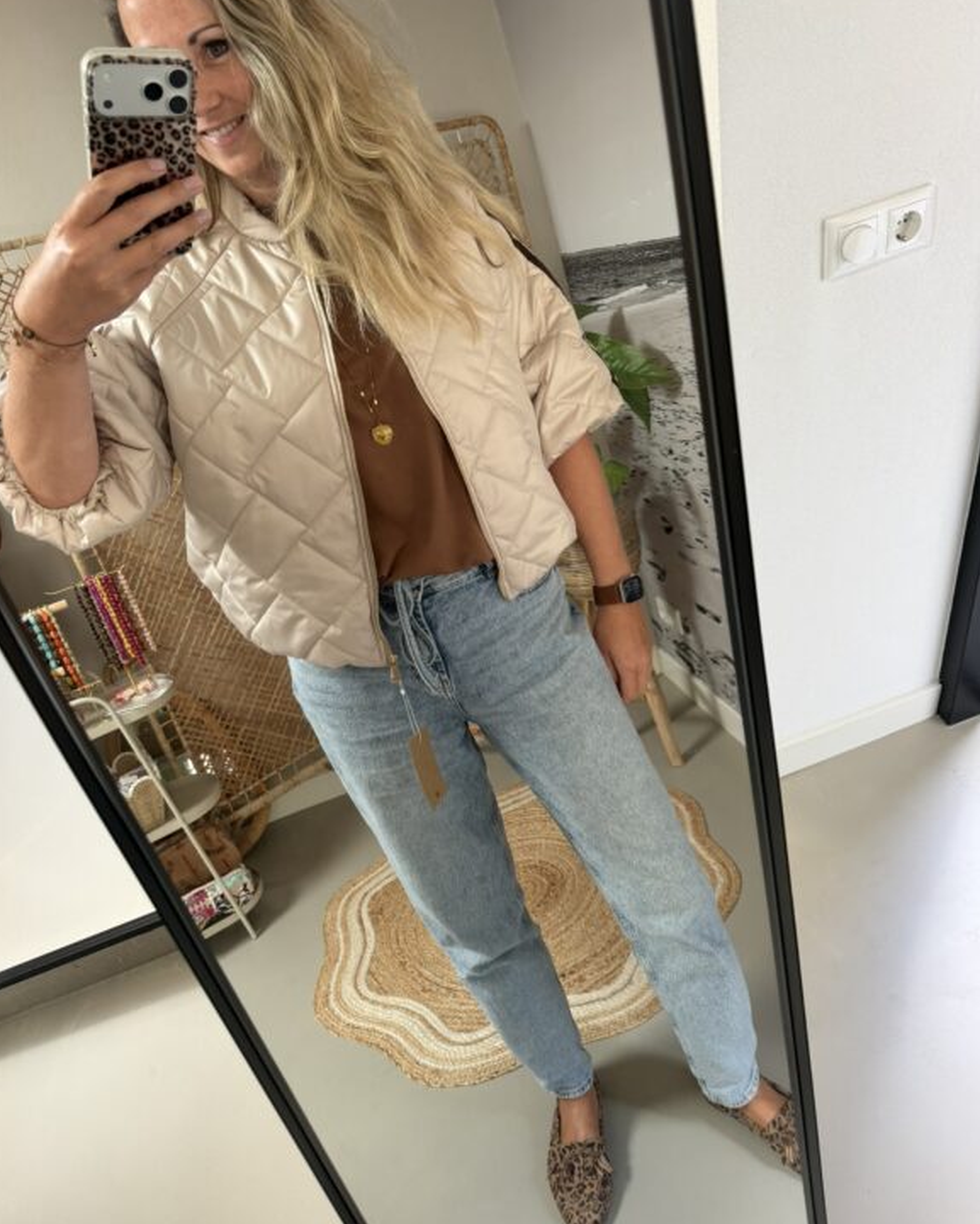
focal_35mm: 26
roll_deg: +12.5
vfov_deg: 66.0
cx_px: 498
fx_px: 942
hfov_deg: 54.9
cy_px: 576
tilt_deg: -39.6
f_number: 1.78
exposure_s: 1/121
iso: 160
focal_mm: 6.76
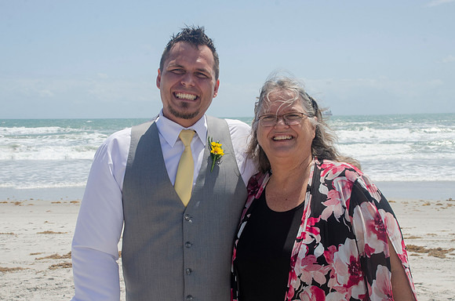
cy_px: 150
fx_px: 662
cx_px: 228
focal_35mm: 52
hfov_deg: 37.9
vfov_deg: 25.6
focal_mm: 35
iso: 100
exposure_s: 1/250
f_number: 11
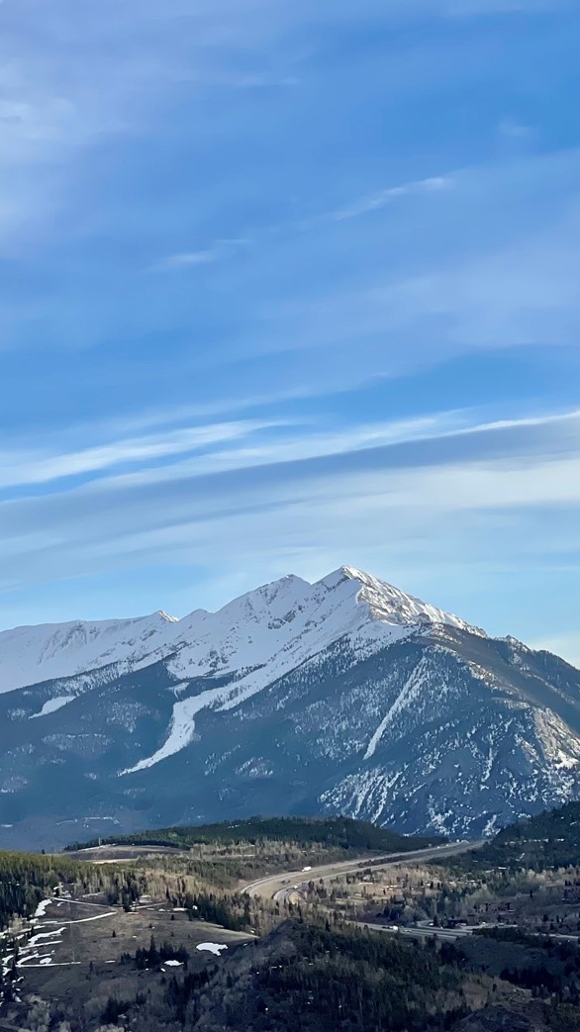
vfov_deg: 20.0
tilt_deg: +5.4
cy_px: 550
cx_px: 17
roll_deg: +2.2
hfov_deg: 11.2
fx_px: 2928
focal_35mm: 107
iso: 20
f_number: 2.2
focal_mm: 7.5
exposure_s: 1/911
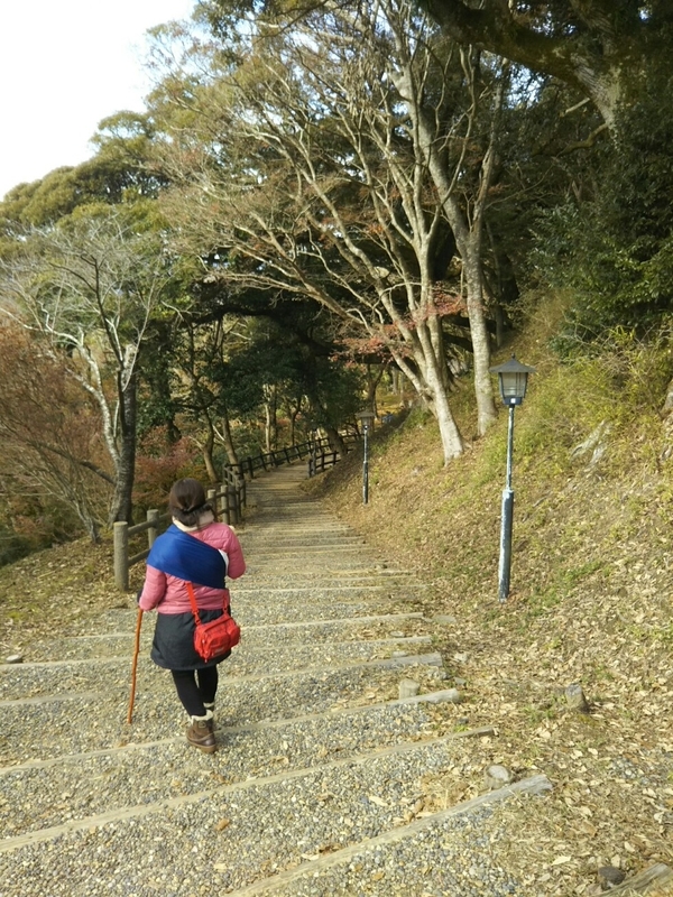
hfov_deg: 46.8
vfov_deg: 60.0
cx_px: 336
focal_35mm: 30
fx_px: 778
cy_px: 448
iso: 25
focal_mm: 4
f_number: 2.2
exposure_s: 1/172
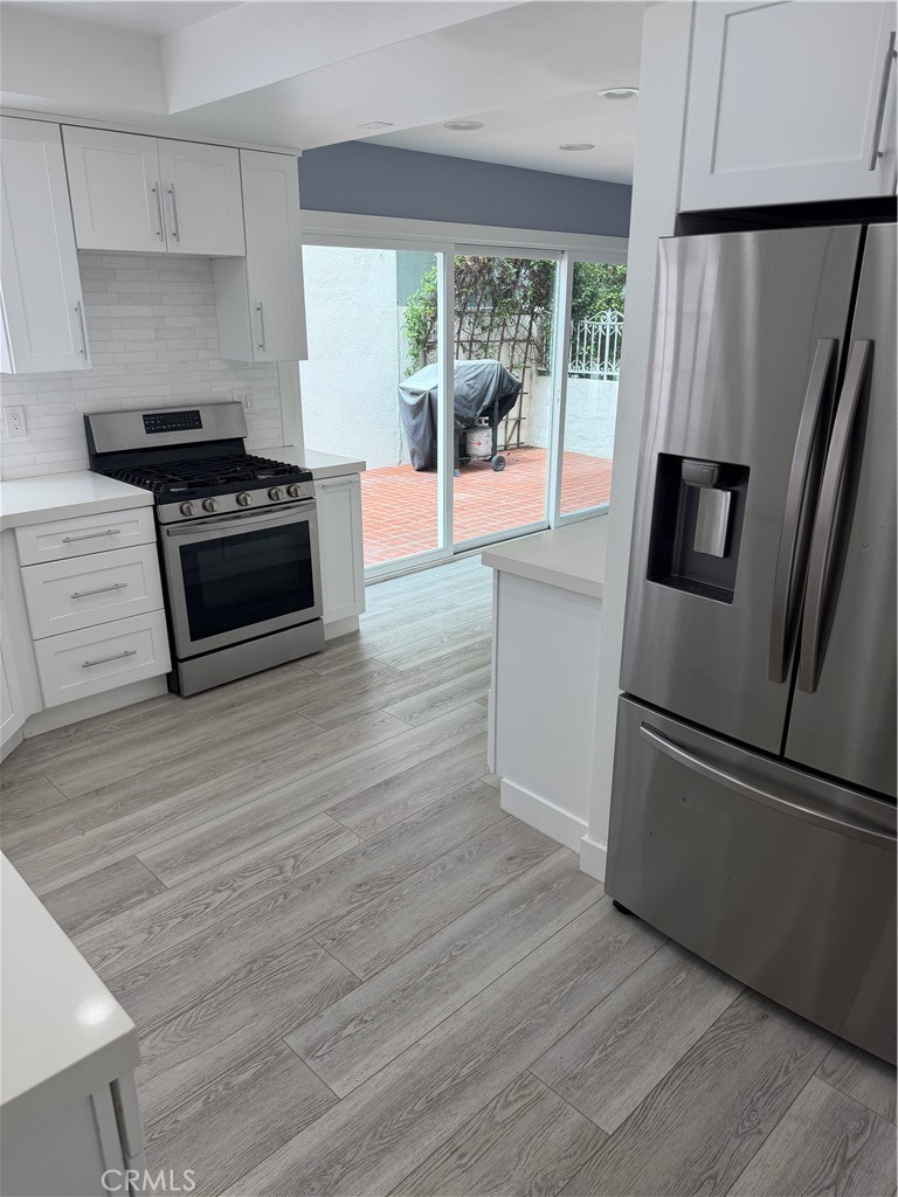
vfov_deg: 71.6
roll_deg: -1.3
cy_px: 598
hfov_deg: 56.8
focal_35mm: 24
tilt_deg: -19.6
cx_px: 449
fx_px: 830
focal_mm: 6.76
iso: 80
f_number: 1.78
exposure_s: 1/342
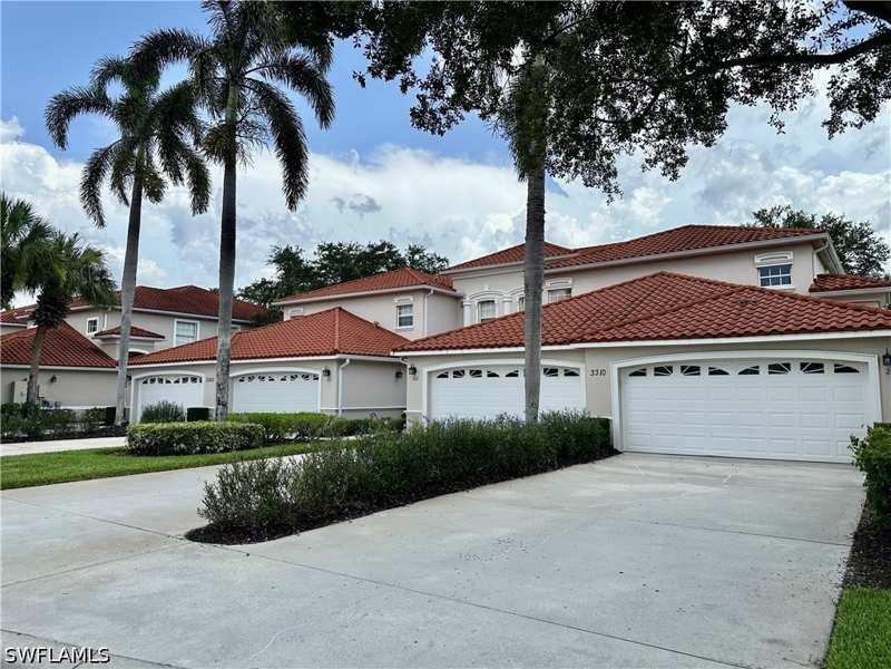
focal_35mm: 24
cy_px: 334
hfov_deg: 71.6
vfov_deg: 56.8
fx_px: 618
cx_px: 446
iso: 80
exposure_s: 1/5525
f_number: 1.78
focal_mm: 6.86
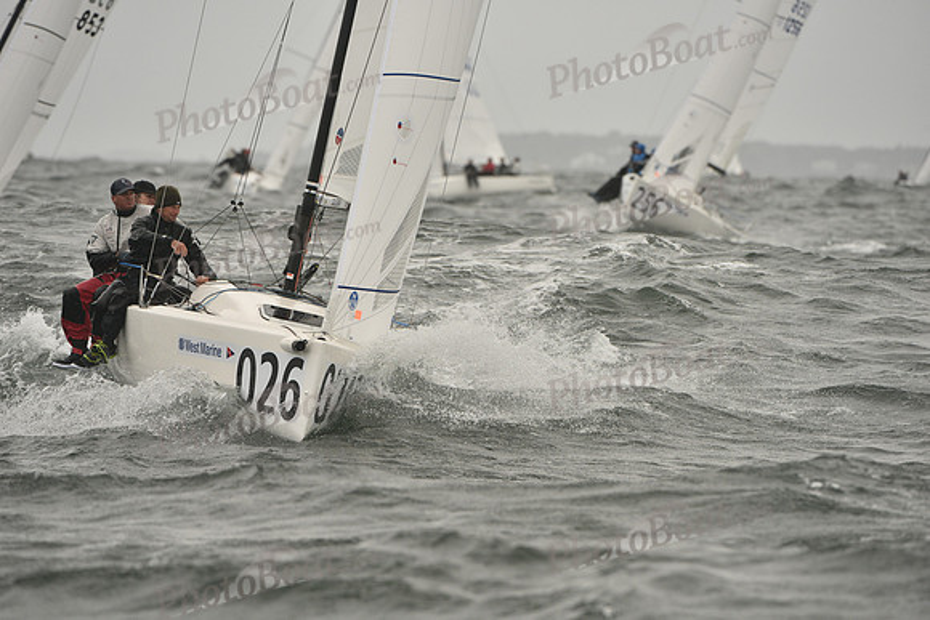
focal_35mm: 400
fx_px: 10335
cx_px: 465
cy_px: 310
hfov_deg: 5.2
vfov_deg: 3.4
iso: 400
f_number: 6.3
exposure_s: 1/1250
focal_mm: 400
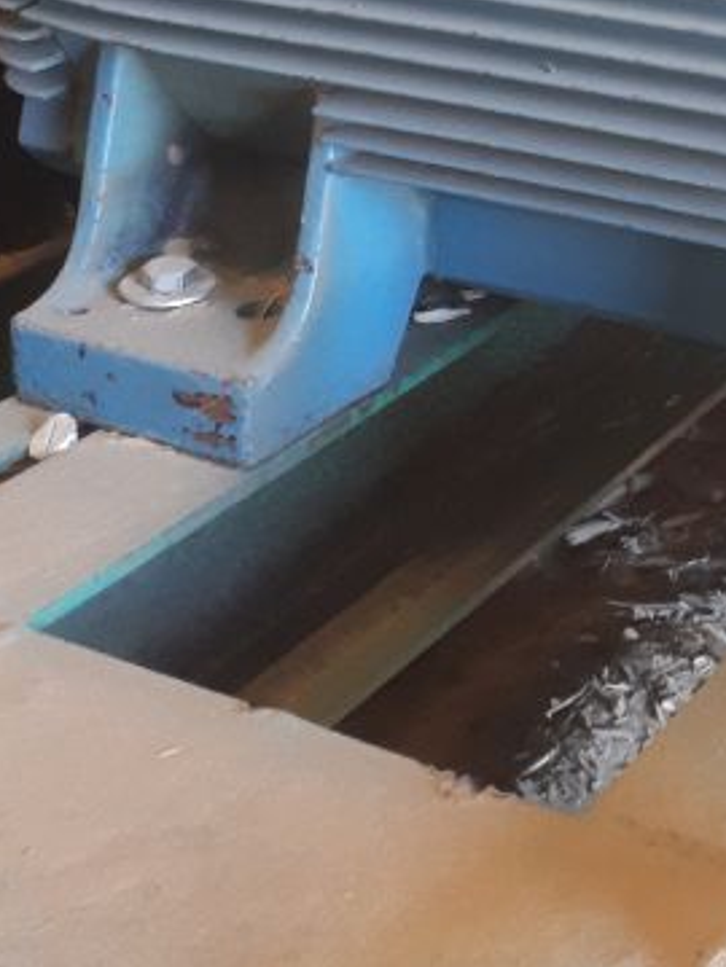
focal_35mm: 75
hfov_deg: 19.0
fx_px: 2097
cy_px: -218
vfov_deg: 23.6
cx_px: 772
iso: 160
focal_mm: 3.6
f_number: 1.9
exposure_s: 1/25
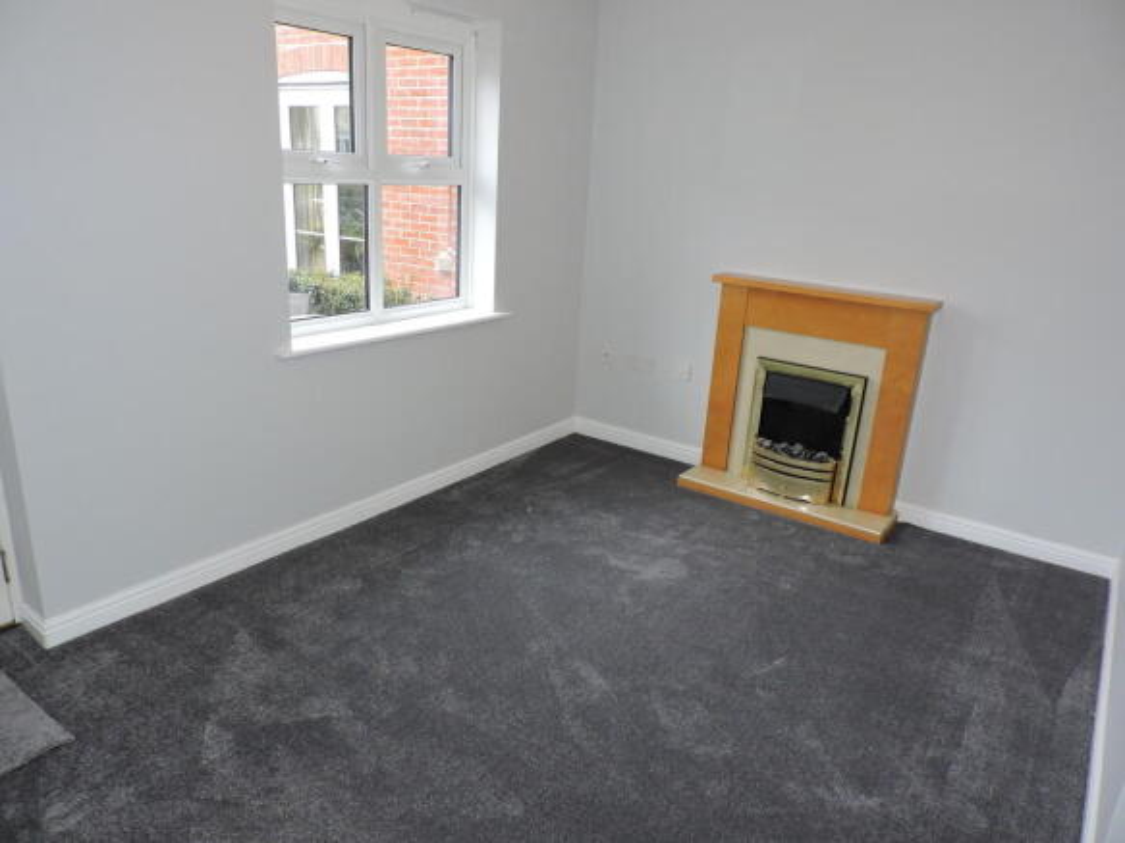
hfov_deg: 71.6
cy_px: 422
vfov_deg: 56.8
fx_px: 780
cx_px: 562
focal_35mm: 24
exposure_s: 1/30
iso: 200
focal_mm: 4.3
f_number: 3
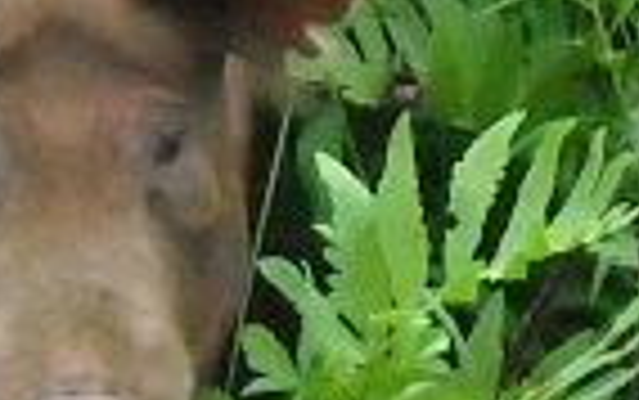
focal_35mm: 267
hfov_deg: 7.8
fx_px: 4653
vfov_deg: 4.9
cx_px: -104
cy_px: 207
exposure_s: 1/168
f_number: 2.8
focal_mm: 5.7
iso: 800
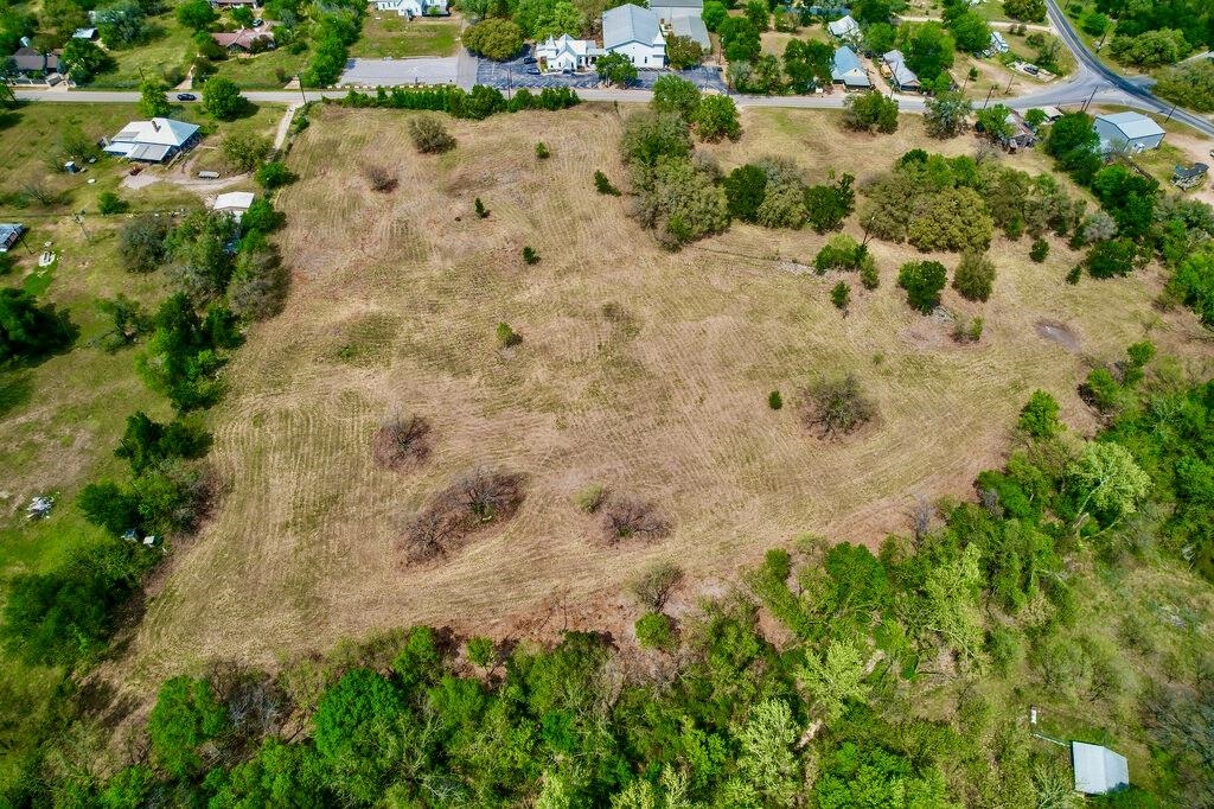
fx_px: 742
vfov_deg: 57.2
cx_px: 607
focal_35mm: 22
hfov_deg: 78.6
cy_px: 404
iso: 100
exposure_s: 1/1600
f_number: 2.8
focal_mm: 8.38
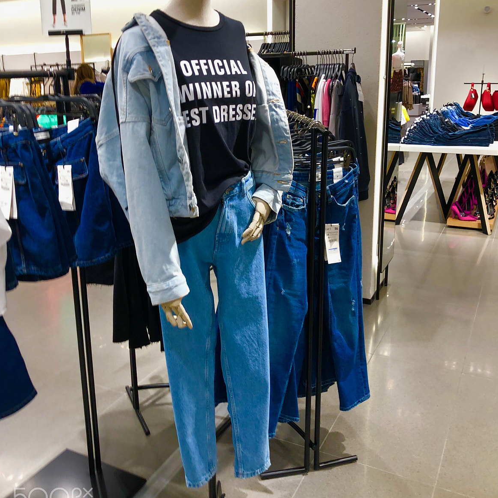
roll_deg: +3.4
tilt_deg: -10.7
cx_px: 243
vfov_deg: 48.3
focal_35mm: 34
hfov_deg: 48.4
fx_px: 553
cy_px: 212
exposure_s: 1/100
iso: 64
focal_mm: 4
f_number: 1.8
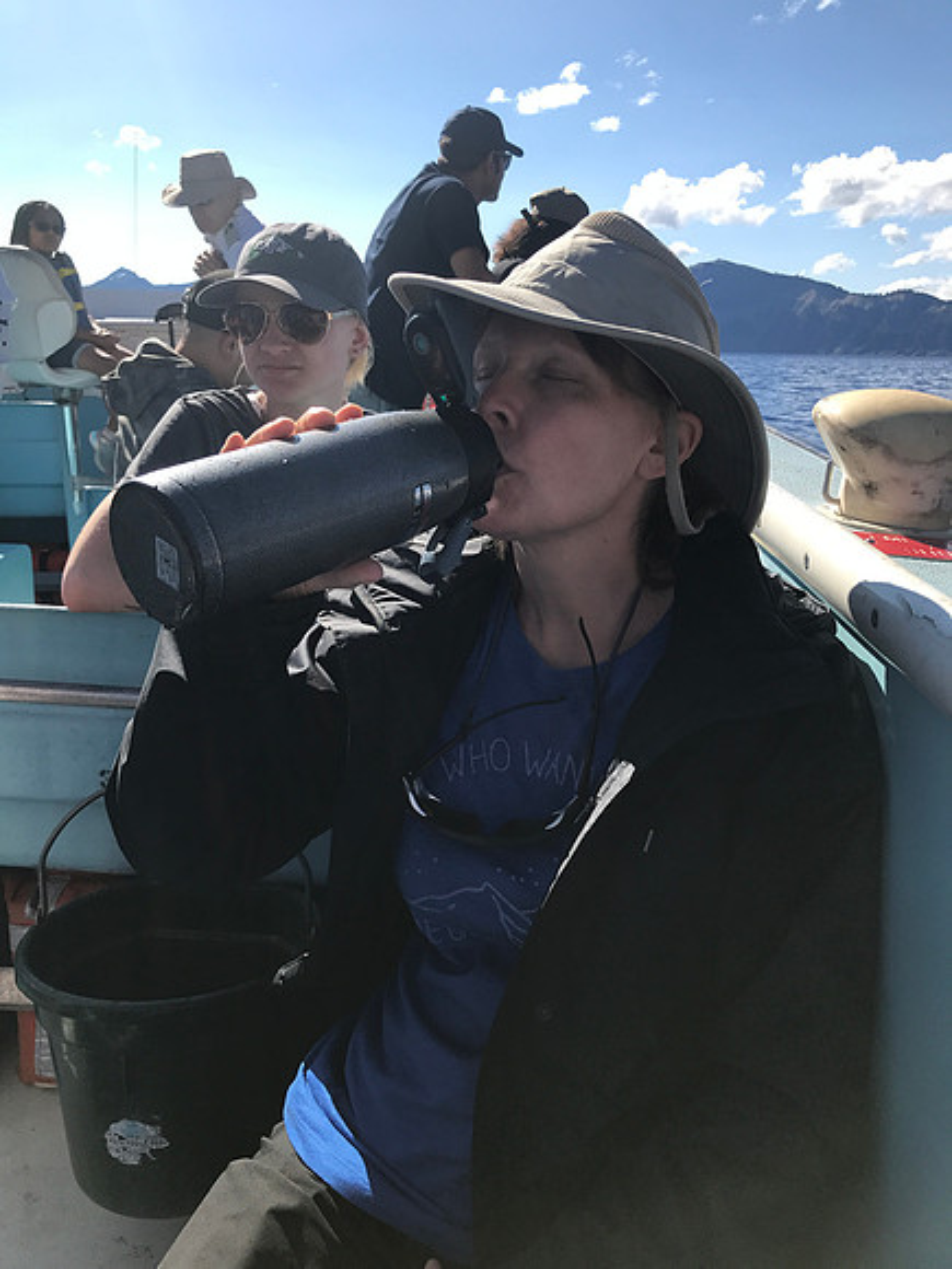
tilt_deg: -16.0
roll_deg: -2.0
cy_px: 634
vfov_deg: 63.4
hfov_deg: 49.7
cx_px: 476
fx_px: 1027
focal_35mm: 28
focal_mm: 3.99
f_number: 1.8
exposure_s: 1/1808
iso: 20
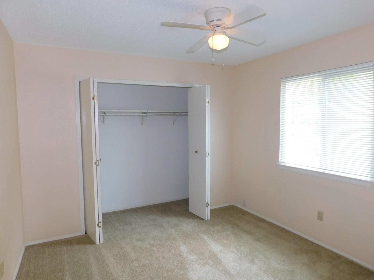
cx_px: 187
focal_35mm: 23
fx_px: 248
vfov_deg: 58.9
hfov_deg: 73.9
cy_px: 140
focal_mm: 4
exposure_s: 1/60
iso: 125
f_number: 3
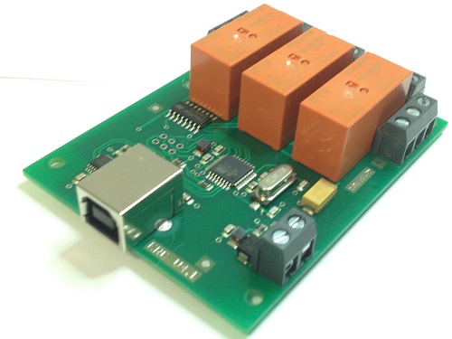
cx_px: 226
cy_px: 170
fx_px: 457
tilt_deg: -46.0
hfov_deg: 52.6
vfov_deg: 40.7
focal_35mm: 35
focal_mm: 4.28
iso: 100
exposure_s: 1/20
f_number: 2.4
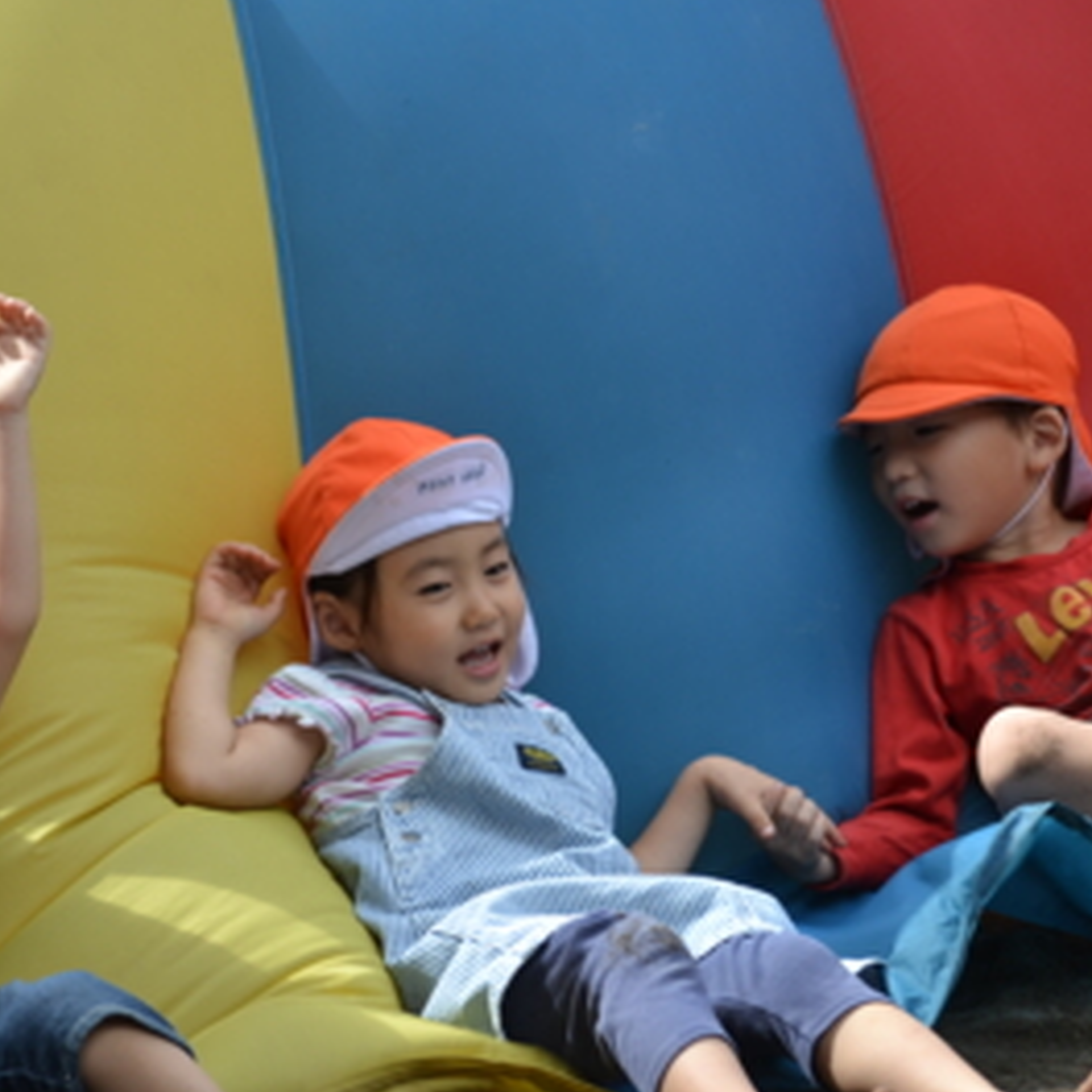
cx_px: 492
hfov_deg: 8.9
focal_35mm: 197
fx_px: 7031
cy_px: 548
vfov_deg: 8.9
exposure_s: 1/160
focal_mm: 102
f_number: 6.3
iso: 100
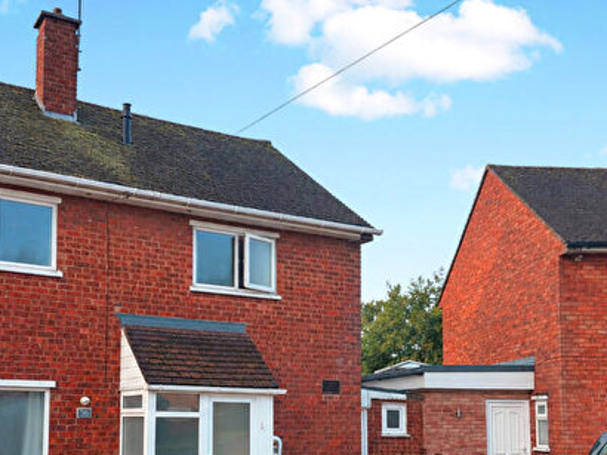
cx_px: 227
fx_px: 719
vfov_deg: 34.1
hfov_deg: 45.4
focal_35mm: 41
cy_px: 364
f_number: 1.8
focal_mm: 6.76
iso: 100
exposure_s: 1/1250
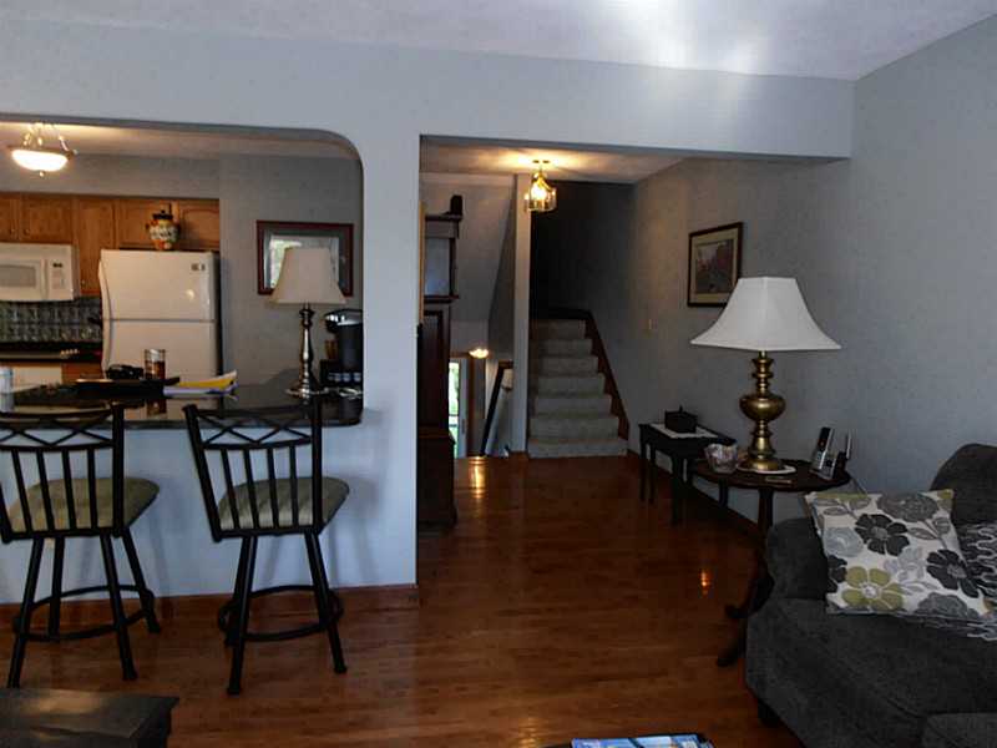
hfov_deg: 71.6
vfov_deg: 56.8
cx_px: 498
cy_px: 374
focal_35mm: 24
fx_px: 691
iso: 125
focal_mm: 4.2
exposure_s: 1/30
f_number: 3
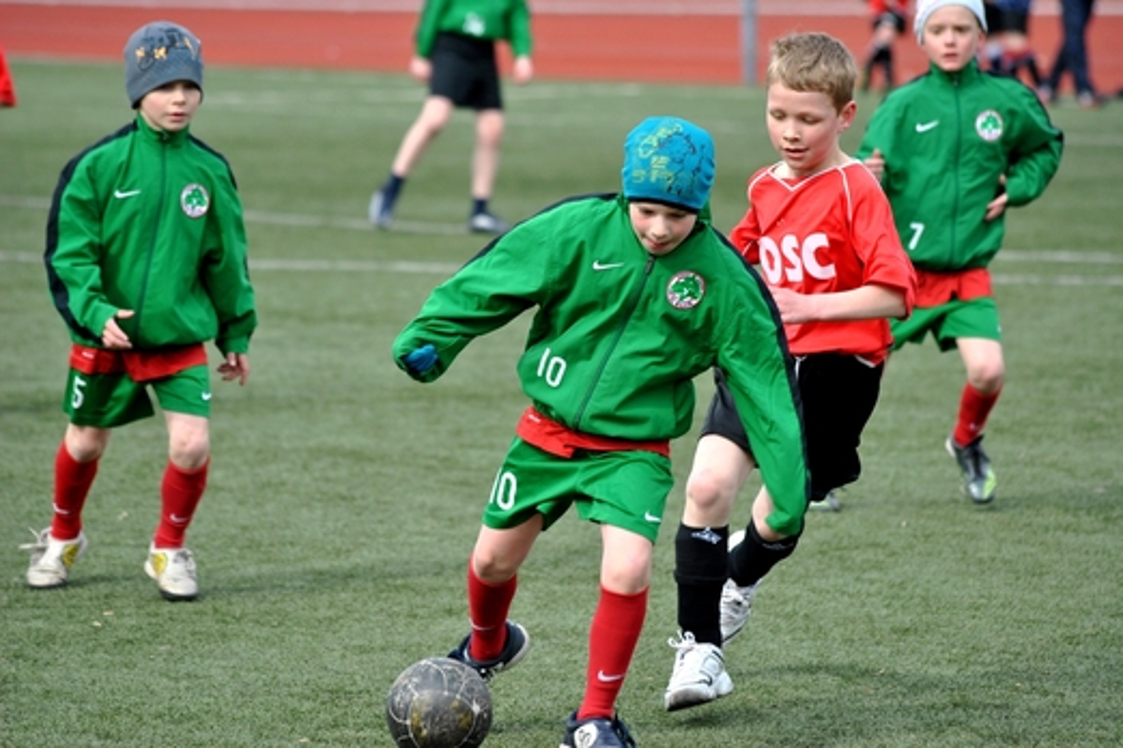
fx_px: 7954
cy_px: 374
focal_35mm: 255
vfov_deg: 5.4
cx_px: 562
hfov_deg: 8.1
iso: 200
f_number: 4.5
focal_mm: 170
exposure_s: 1/640
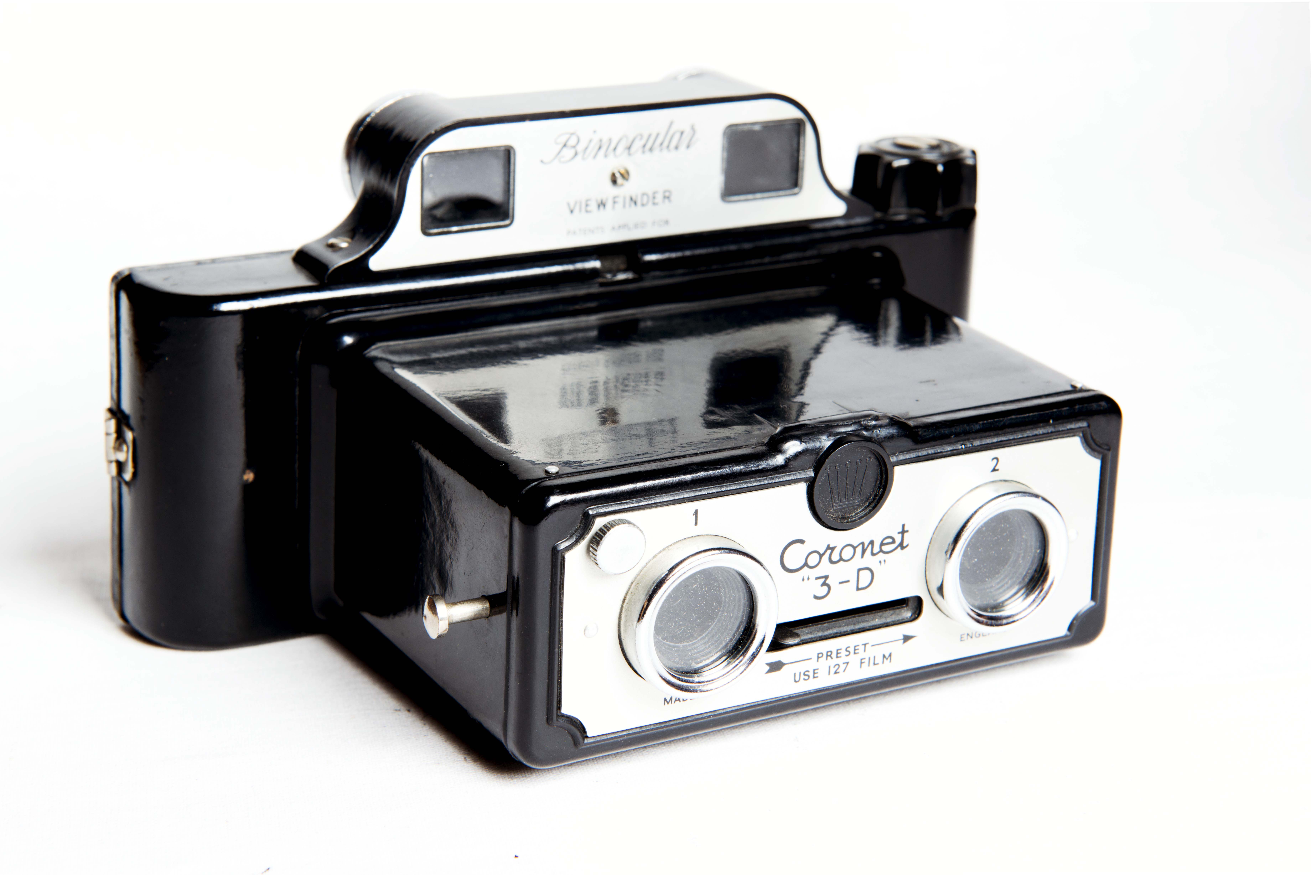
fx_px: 2550
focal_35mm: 70
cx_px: 656
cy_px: 438
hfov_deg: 28.8
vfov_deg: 19.5
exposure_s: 1
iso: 200
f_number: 16
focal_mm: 70
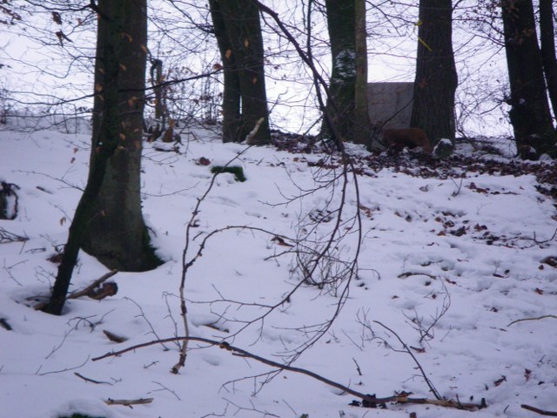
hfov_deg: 14.1
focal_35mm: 140
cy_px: 209
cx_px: 278
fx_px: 2253
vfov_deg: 10.6
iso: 250
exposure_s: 1/250
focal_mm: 25
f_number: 5.5
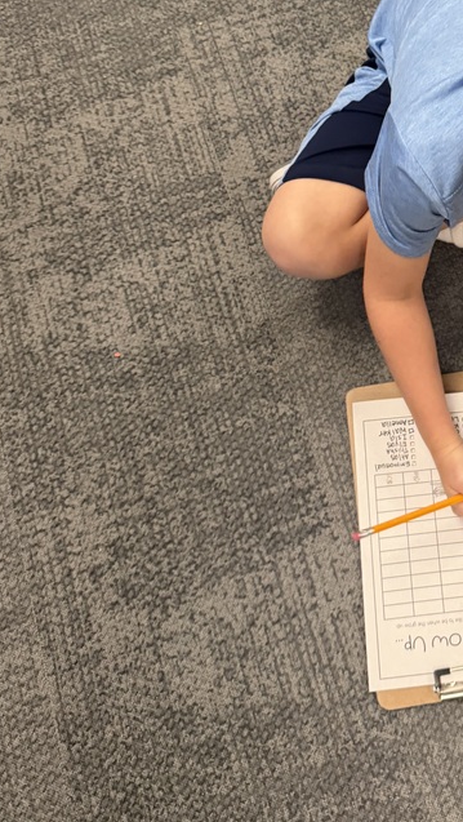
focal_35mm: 42
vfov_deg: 47.2
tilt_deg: -65.6
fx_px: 915
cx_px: 463
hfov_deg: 26.8
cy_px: 246
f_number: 1.78
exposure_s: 1/60
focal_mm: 6.76
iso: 500
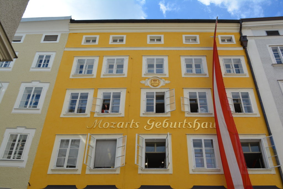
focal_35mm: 39
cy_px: 94
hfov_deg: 49.5
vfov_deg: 34.2
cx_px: 142
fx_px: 307
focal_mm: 26
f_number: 8
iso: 110
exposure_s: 1/250
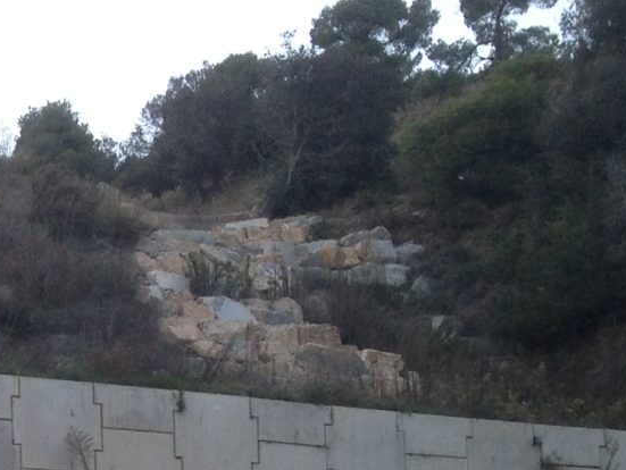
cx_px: -360
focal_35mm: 130
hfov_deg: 14.0
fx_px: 2352
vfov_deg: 10.9
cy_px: 735
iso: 80
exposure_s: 1/60
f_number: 2.4
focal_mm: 4.28
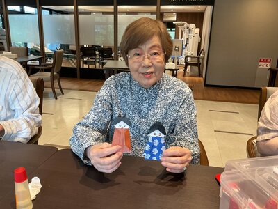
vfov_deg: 48.2
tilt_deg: -15.6
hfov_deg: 61.7
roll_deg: -1.5
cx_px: 139
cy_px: 104
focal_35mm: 29
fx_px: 233
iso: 64
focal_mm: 3
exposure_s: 1/60
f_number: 1.8
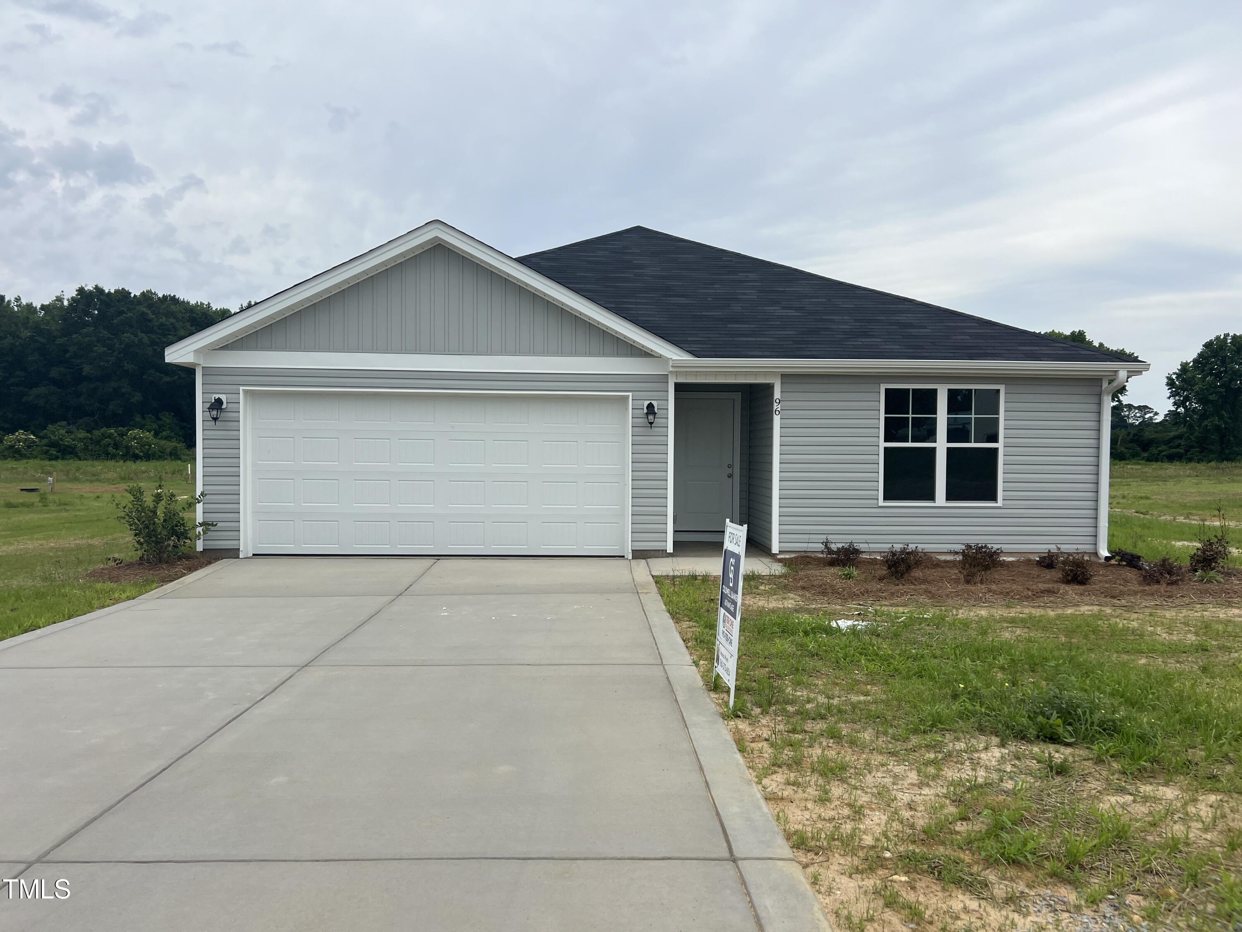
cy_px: 466
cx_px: 621
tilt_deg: -1.5
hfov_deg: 67.3
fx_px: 933
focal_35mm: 26
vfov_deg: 53.1
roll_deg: +0.1
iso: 50
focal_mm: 5.7
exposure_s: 1/3077
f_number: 1.5
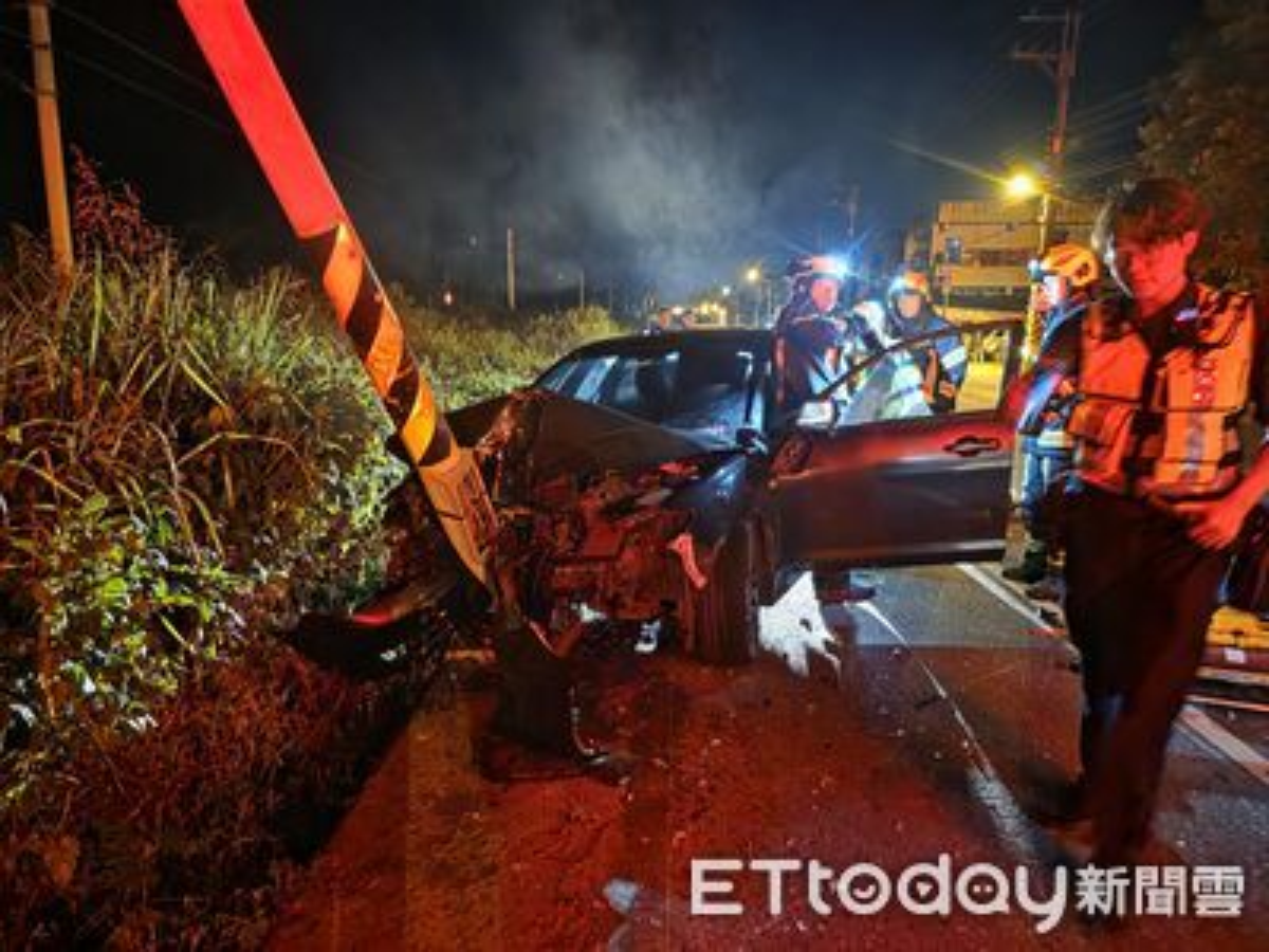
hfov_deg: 73.9
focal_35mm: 23
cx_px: 634
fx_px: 843
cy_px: 476
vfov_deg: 58.9
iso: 2000
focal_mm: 6.3
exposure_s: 1/19.5
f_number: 1.7
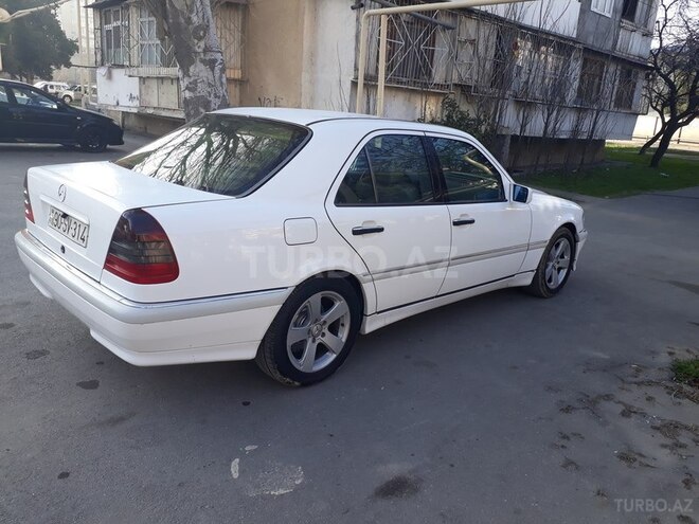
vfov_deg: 51.4
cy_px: 262
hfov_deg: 65.3
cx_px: 350
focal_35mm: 27
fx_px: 545
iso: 40
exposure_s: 1/283
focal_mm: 3.6
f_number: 1.9
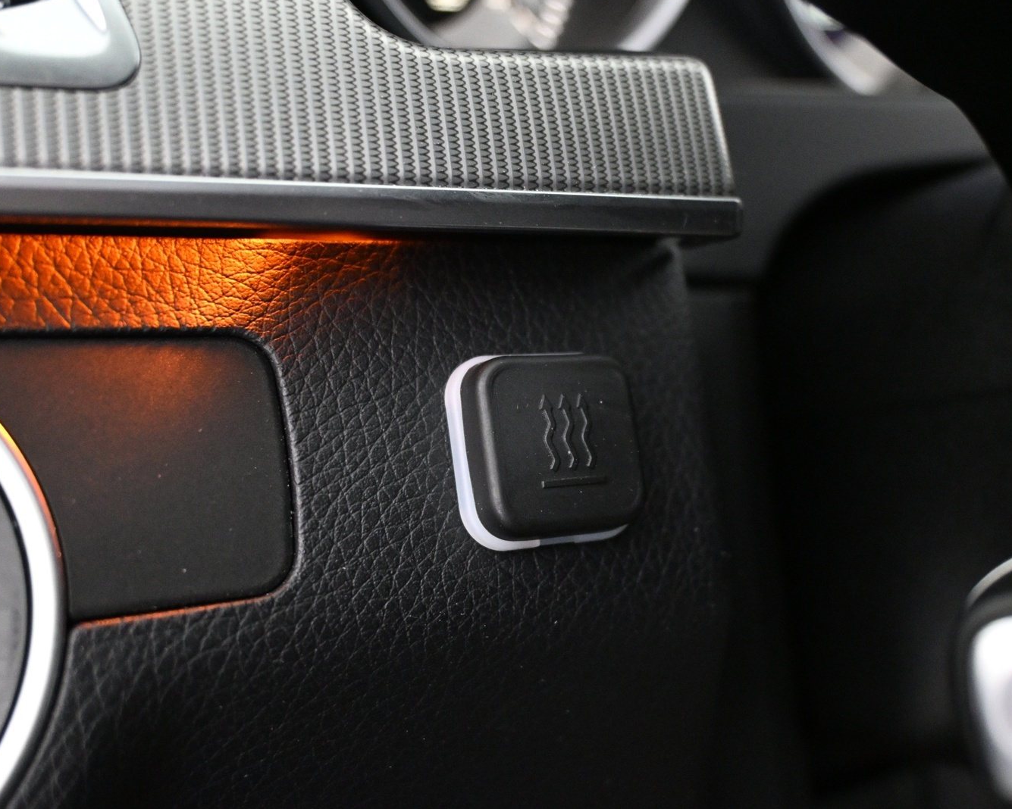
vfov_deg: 36.5
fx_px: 1228
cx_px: 531
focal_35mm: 41
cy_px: 401
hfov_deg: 44.8
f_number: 4.2
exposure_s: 1/25
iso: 4000
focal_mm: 24
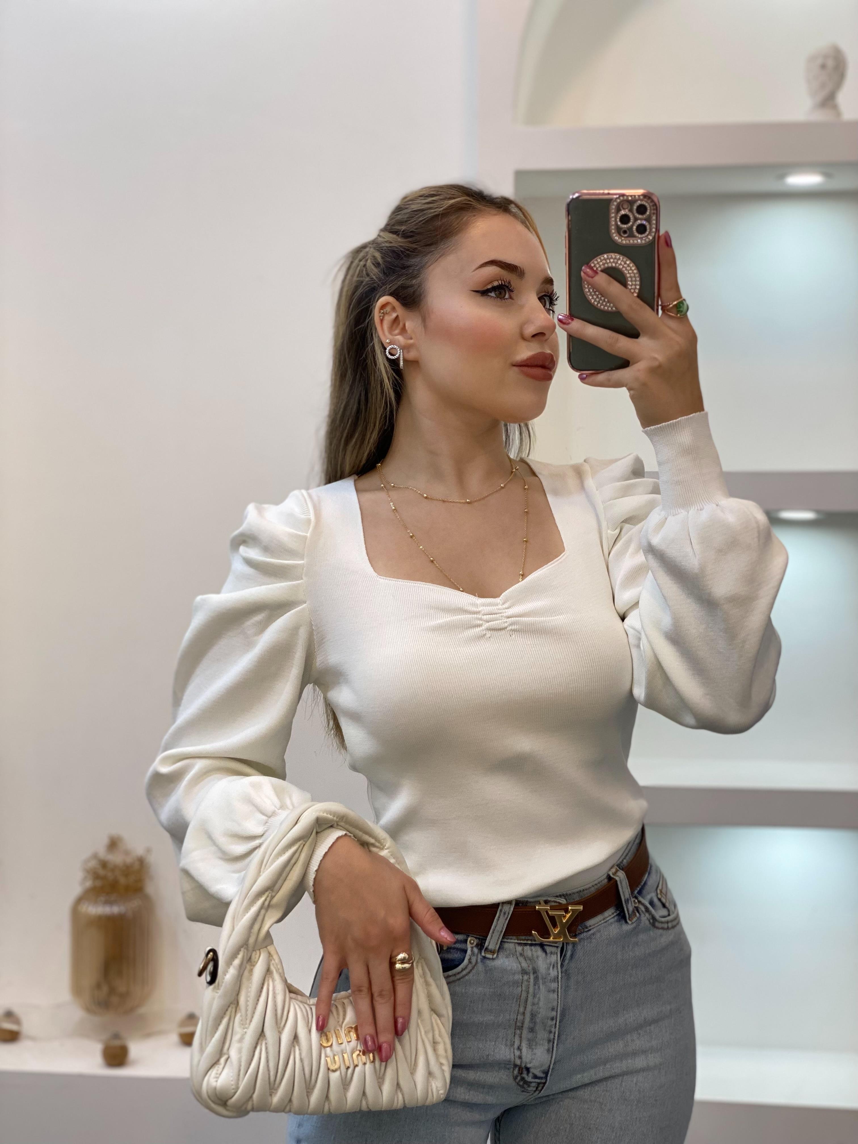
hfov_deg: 28.0
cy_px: 572
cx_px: 429
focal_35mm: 52
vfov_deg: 36.8
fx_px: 1719
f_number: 2
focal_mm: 6
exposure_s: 1/100
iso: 64
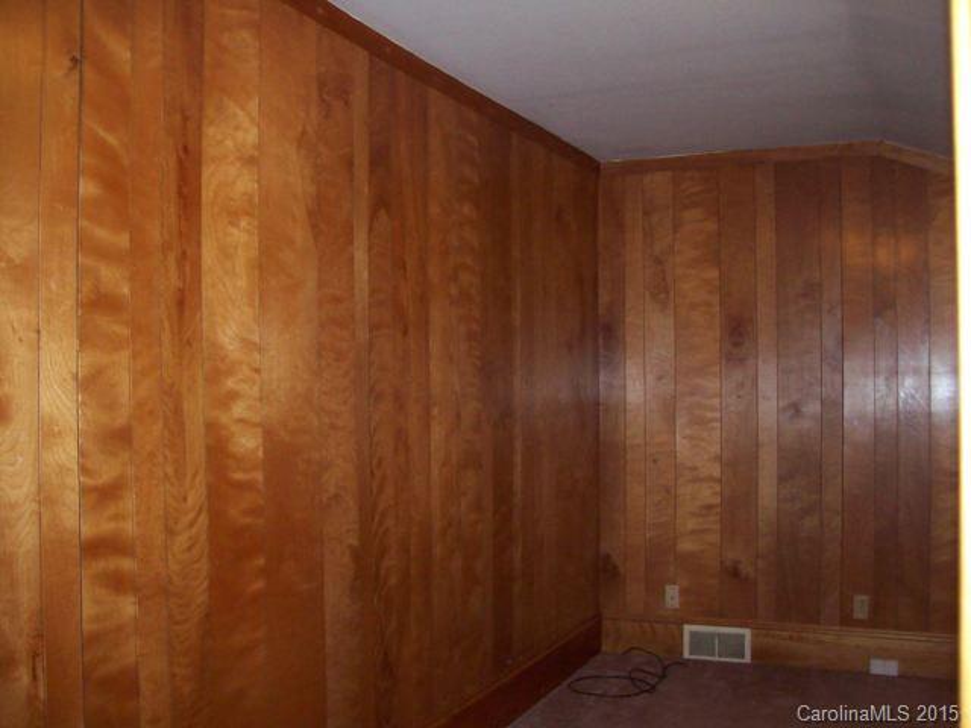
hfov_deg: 51.4
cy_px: 364
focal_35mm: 36
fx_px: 1010
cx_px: 486
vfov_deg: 39.7
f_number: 2.7
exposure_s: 1/64
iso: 200
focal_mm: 6
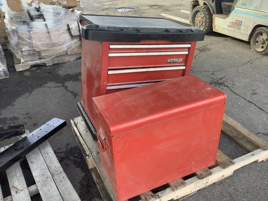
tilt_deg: -29.8
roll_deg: +1.5
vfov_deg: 45.5
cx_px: 134
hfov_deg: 58.3
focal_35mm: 31
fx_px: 240
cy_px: 100
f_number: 2.4
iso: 50
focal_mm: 3.3
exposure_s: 1/120
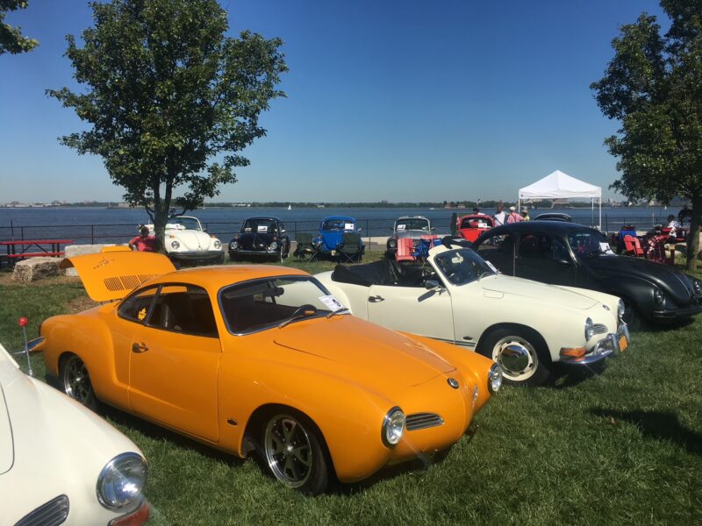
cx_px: 351
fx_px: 588
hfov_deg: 61.7
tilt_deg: -4.5
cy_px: 263
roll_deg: -0.8
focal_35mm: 29
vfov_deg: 48.2
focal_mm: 4.15
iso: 25
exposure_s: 1/2747
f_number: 2.2
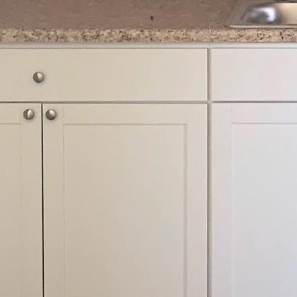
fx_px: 1514
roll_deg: -1.6
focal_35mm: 156
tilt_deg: -5.8
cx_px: 371
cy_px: -57
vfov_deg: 11.0
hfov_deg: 11.0
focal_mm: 4.25
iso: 160
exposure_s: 1/60
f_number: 1.8
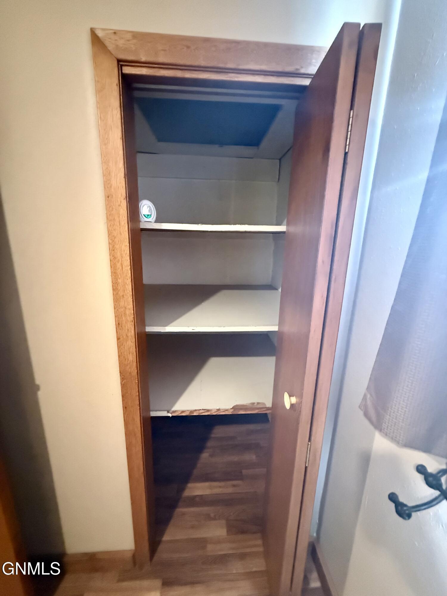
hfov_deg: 85.7
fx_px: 241
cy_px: 298
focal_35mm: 14
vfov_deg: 102.1
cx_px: 224
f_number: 2.2
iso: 1600
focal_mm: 2.22
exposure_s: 1/40
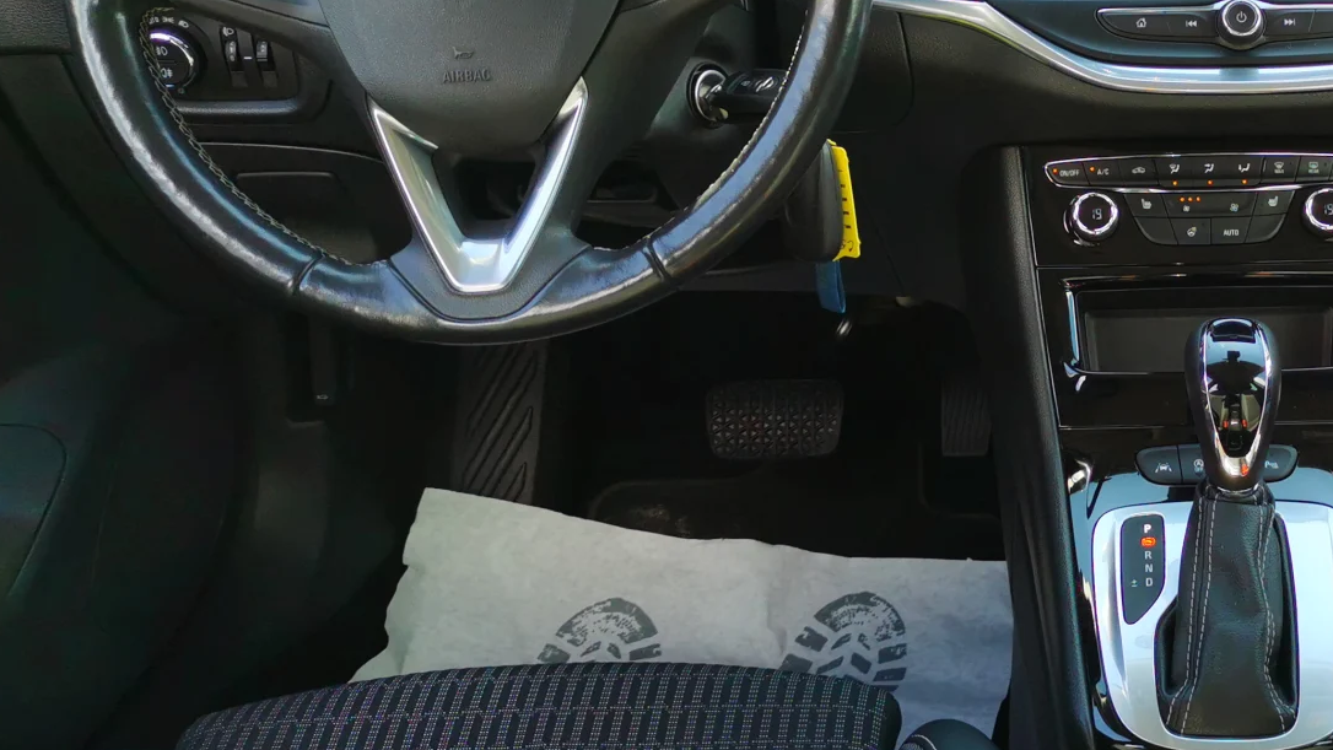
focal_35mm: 52
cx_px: 1171
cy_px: 243
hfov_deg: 37.5
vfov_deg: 23.0
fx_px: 1838
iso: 50
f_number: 1.8
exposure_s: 1/264
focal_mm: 5.58
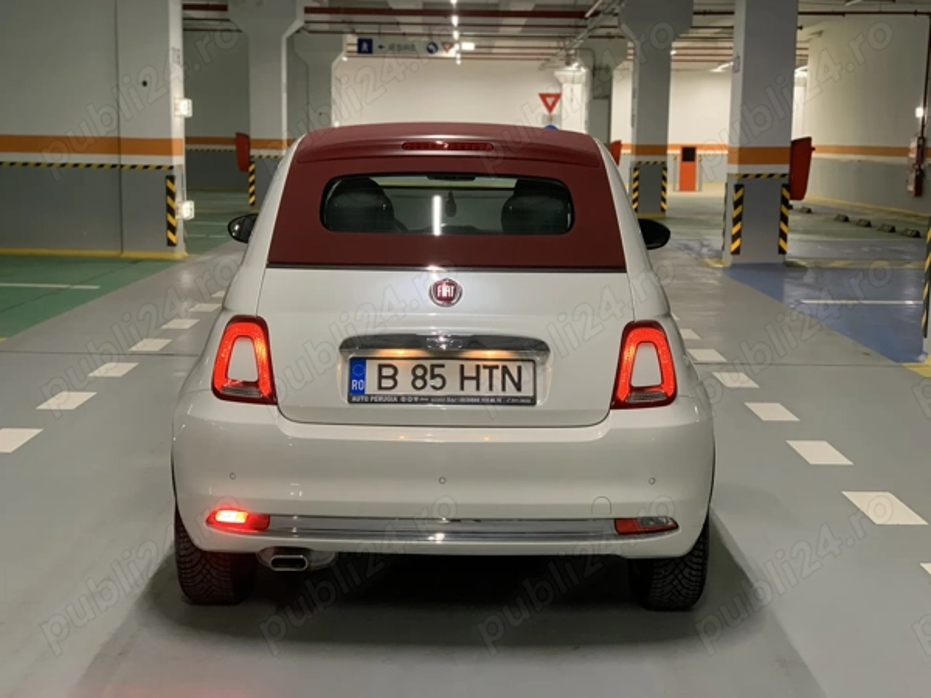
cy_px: 349
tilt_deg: -8.5
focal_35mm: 52
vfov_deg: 28.0
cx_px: 466
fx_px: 1399
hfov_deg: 36.8
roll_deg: -1.6
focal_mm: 6
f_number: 2.4
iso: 125
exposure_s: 1/50
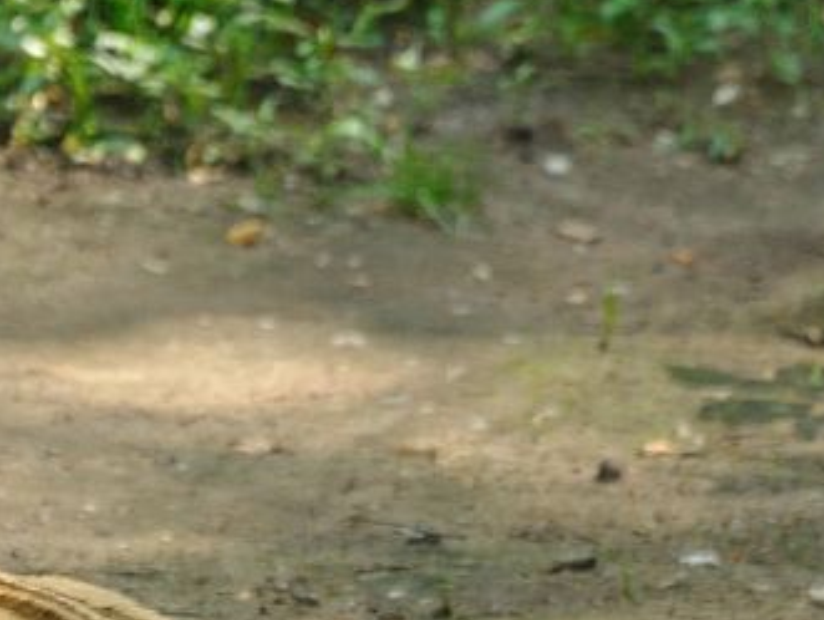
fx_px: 31813
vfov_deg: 1.1
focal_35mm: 1335
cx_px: 55
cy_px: 453
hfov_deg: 1.5
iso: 1000
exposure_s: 1/200
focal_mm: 300
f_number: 5.6
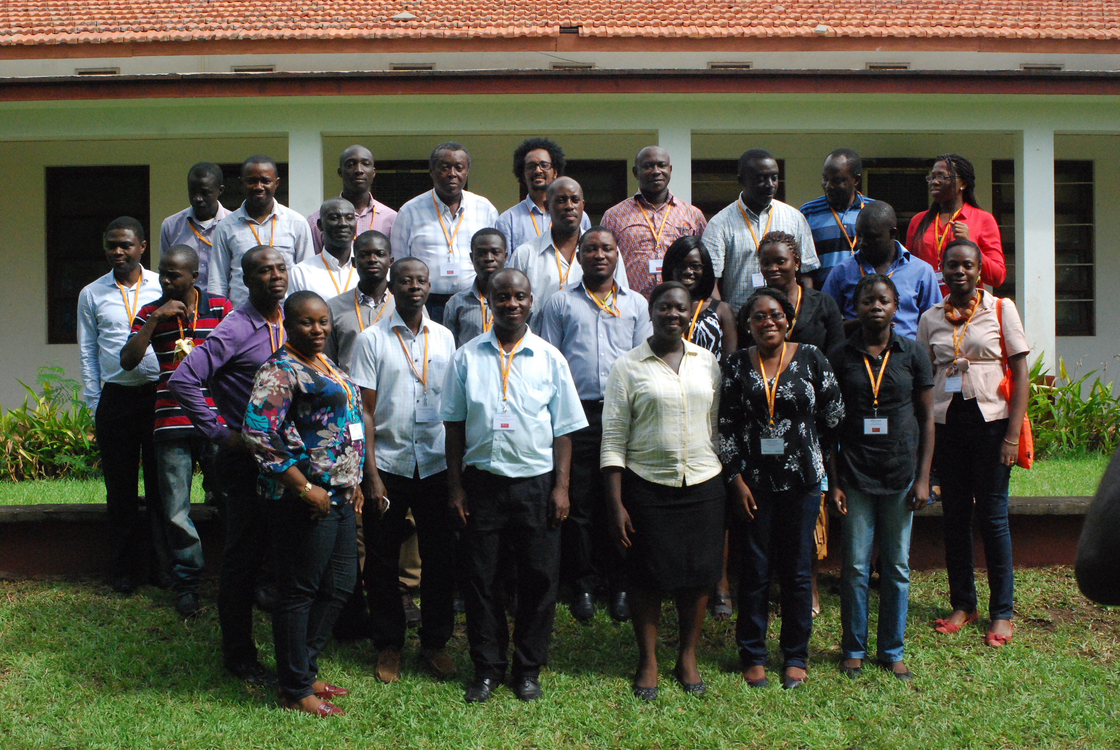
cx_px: 560
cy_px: 375
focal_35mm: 52
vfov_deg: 25.8
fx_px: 1635
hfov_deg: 37.8
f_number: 13
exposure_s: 1/800
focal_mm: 35
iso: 1600
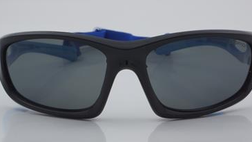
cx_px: 129
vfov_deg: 12.8
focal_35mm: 95
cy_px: 69
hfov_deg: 22.6
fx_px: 632
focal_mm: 55
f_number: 32
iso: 100
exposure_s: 1/4
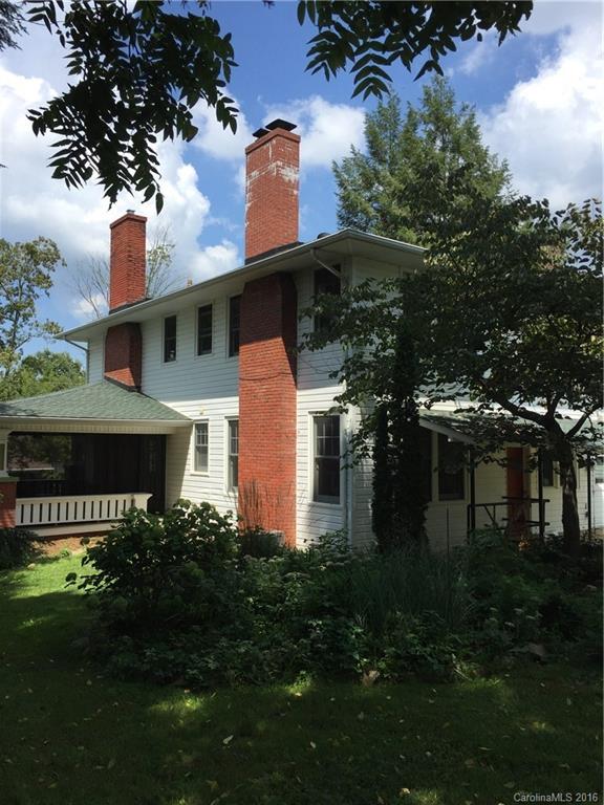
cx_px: 302
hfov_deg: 48.2
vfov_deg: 61.7
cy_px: 402
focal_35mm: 29
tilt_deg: +5.1
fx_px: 675
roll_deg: +0.0
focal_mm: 4.15
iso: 32
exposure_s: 1/1464
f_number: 2.2
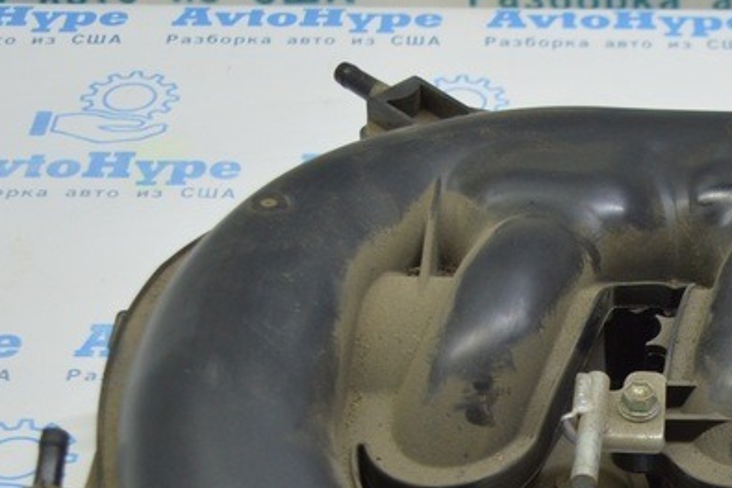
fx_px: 2053
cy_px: 517
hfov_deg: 19.8
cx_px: 656
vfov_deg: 13.3
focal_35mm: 101
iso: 400
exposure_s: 1/60
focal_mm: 26
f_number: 4
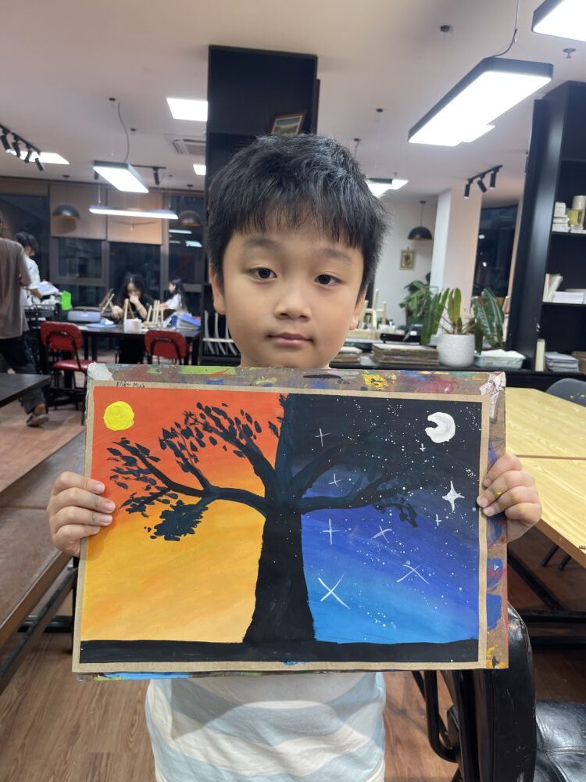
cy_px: 391
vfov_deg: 69.4
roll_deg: -2.5
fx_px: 564
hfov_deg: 54.9
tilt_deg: -10.2
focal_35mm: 25
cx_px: 293
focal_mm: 5.1
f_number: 1.6
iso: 100
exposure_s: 1/100
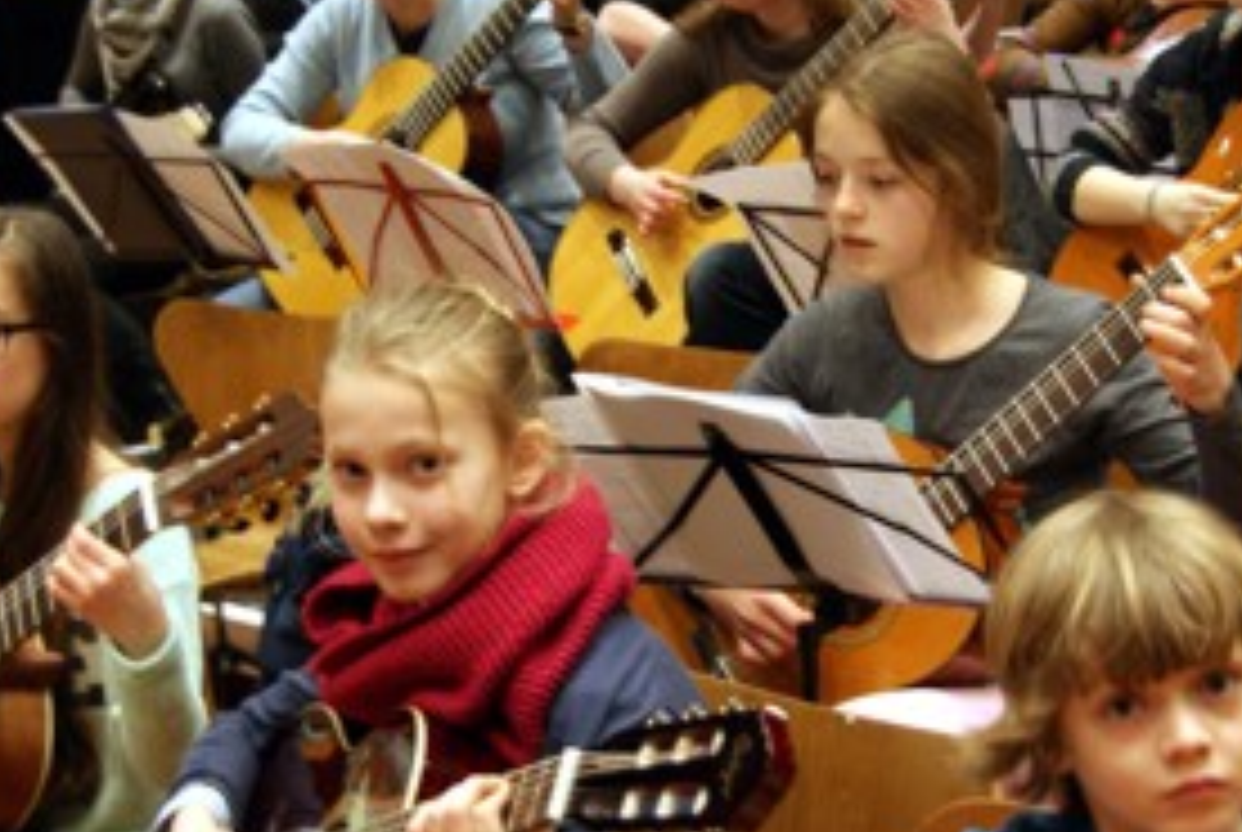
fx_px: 3105
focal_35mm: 90
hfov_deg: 22.6
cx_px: 788
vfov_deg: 15.3
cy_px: 508
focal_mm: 35
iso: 400
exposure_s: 1/13
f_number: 4.5
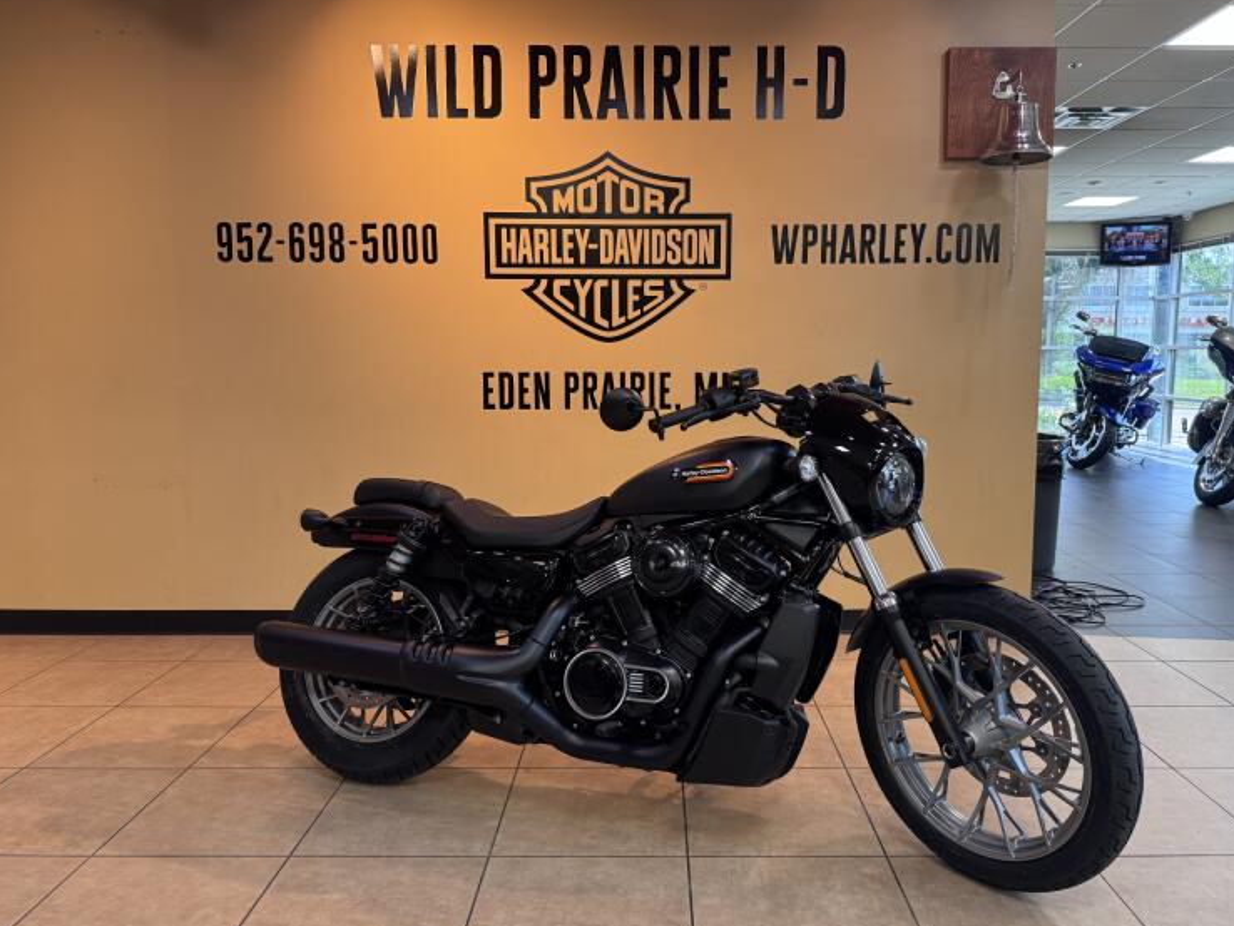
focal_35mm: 26
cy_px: 450
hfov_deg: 67.2
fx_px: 927
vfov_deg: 53.1
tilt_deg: -6.5
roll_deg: -0.2
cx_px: 654
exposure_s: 1/120
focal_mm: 6.76
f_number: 1.78
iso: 160
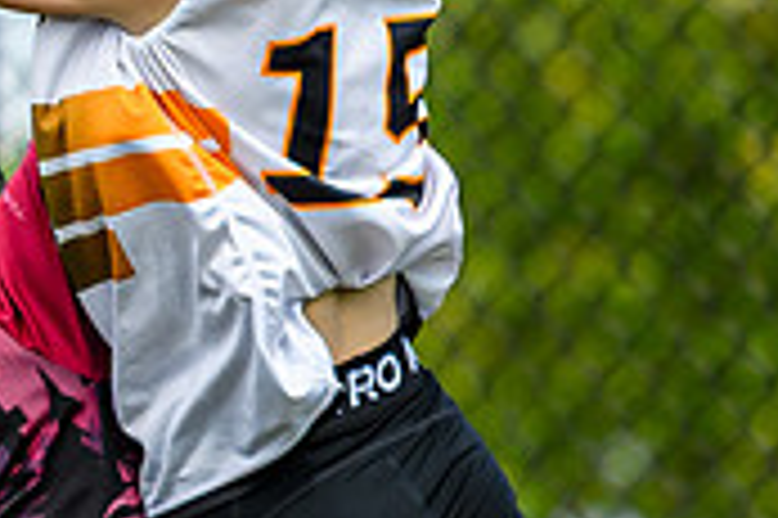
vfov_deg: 0.7
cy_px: 241
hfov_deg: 1.1
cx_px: 430
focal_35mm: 1877
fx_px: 40525
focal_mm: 200
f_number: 3.2
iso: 100
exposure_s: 1/1250
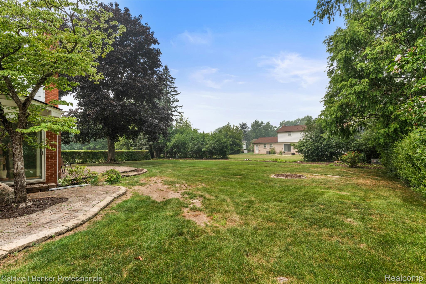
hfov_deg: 96.7
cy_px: 142
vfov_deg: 73.7
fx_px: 189
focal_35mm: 16
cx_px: 213
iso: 250
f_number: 9
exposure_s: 1/50
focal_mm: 16
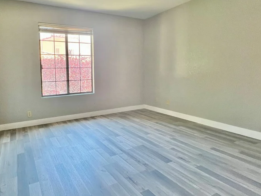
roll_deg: +1.6
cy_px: 83
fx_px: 151
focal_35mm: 20
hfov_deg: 79.5
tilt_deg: -3.9
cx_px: 91
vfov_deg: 65.6
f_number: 1.8
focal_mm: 1.57
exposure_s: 1/99
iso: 125
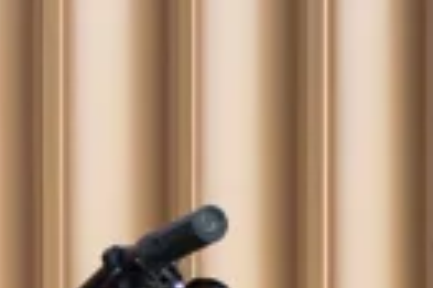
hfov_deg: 4.7
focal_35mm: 440
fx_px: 5286
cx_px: -278
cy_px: 879
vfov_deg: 3.1
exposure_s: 1/2500
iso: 1000
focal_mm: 72
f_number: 4
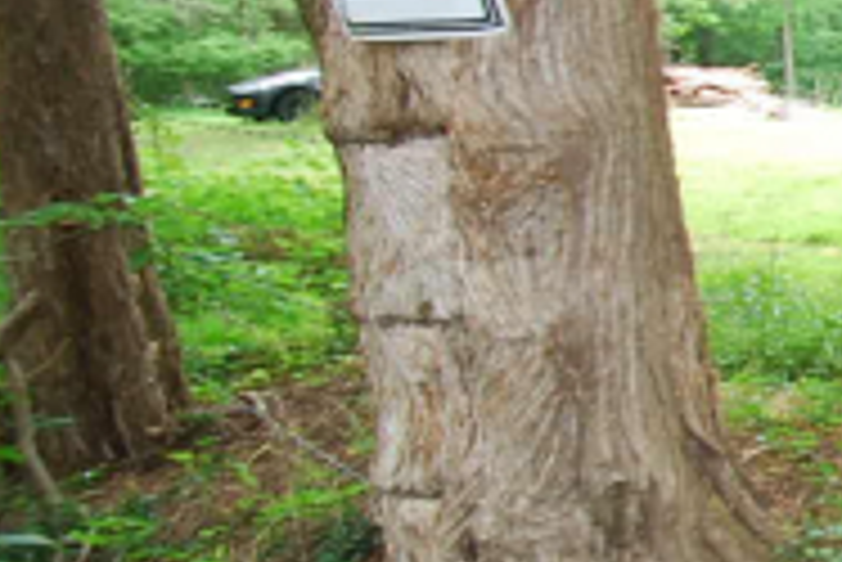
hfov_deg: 20.3
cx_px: 1605
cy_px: 108
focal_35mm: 60
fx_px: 1404
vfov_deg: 22.3
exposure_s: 1/60
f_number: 3.5
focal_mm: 10
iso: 200
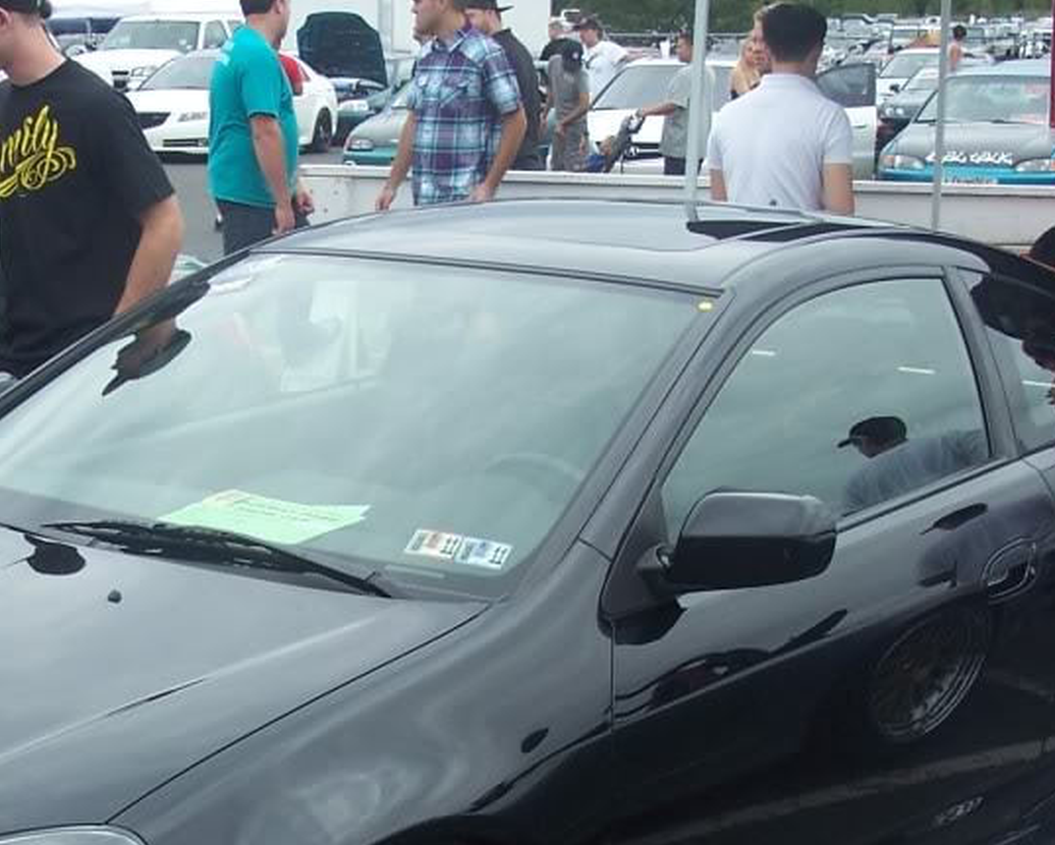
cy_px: 721
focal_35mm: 80
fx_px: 2499
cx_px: 328
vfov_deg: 18.9
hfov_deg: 23.7
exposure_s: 1/500
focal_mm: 7.1
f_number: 2.8
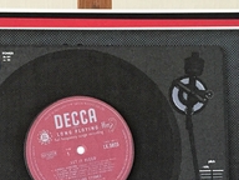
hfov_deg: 28.5
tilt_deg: -14.0
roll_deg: +0.2
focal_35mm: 68
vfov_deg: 21.0
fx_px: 469
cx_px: 96
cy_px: 171
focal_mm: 4.15
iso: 250
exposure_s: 1/25
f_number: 2.2
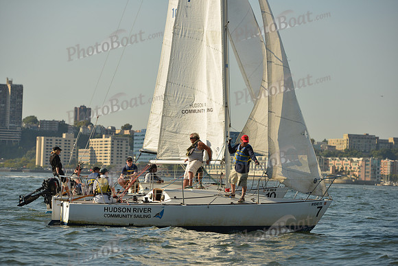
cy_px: 133
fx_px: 1349
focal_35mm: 122
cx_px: 199
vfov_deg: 11.2
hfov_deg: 16.8
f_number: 6.3
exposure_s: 1/1250
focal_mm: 122
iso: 400
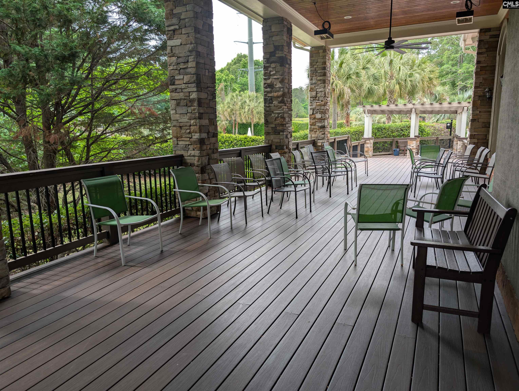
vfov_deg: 56.9
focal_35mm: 24
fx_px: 360
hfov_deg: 71.5
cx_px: 260
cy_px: 196
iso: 25
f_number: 1.68
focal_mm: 6.9
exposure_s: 1/200
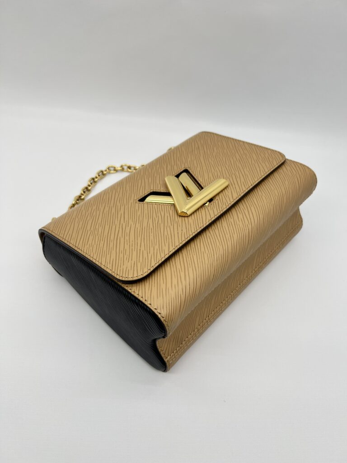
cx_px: 174
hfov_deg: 53.1
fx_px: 348
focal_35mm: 26
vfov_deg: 67.3
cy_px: 232
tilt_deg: -49.2
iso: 40
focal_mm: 5.7
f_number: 1.5
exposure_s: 1/197
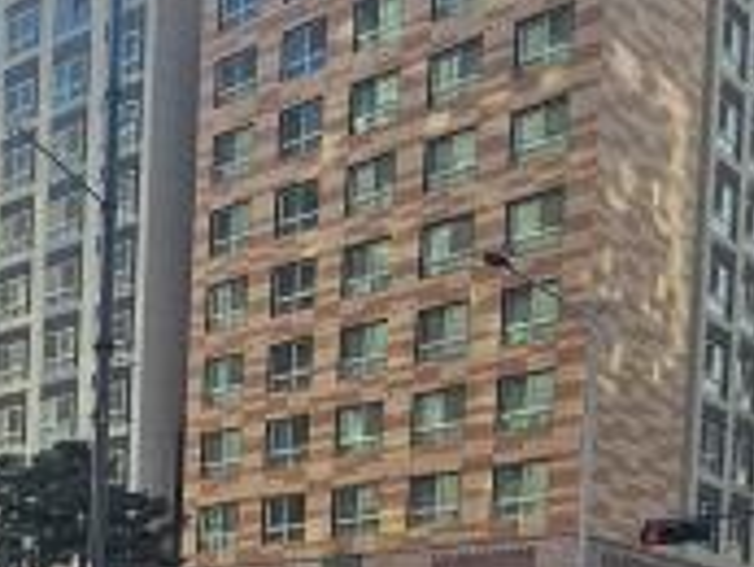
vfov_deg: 21.2
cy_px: 816
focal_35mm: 60
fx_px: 1308
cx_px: -100
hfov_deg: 28.8
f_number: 2.2
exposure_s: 1/1794
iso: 50
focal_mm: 2.2
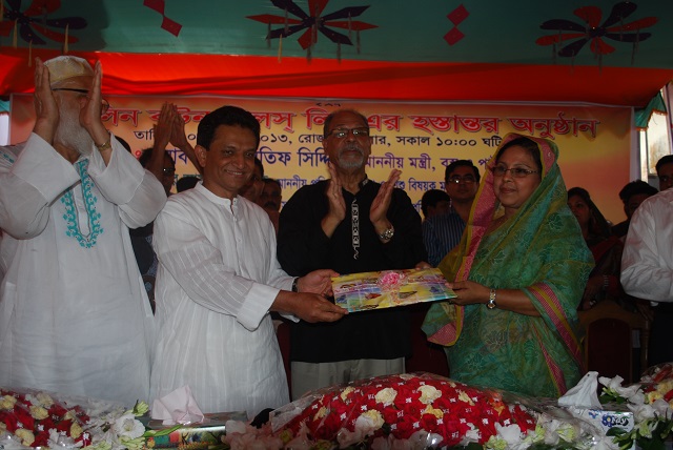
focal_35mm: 33
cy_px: 225
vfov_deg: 40.0
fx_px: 617
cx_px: 336
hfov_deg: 57.2
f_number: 4
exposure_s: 1/60
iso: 200
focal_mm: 22
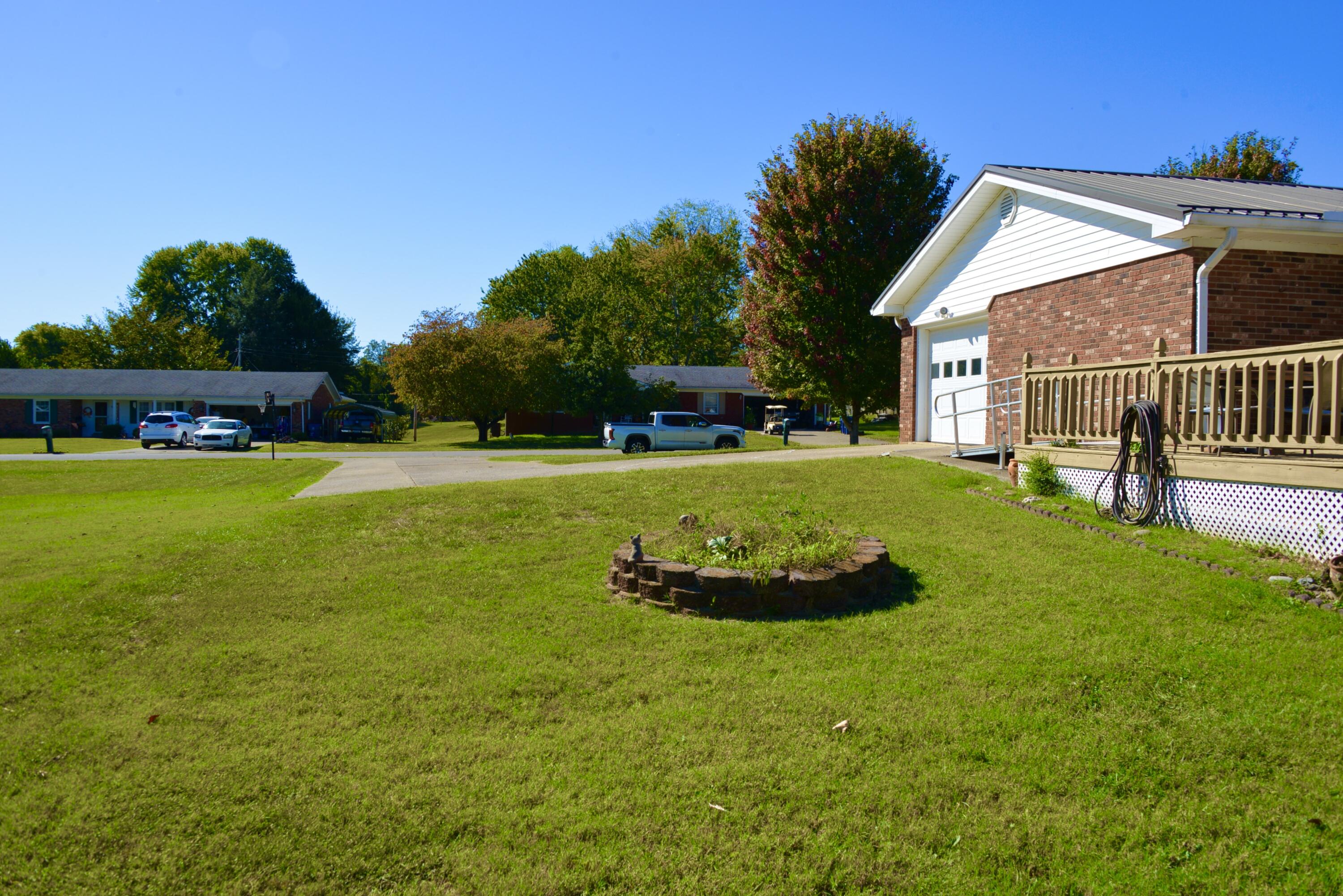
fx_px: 1045
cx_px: 672
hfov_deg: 65.5
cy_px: 448
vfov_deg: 46.4
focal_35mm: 28
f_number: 11
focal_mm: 28
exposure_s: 1/500
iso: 400
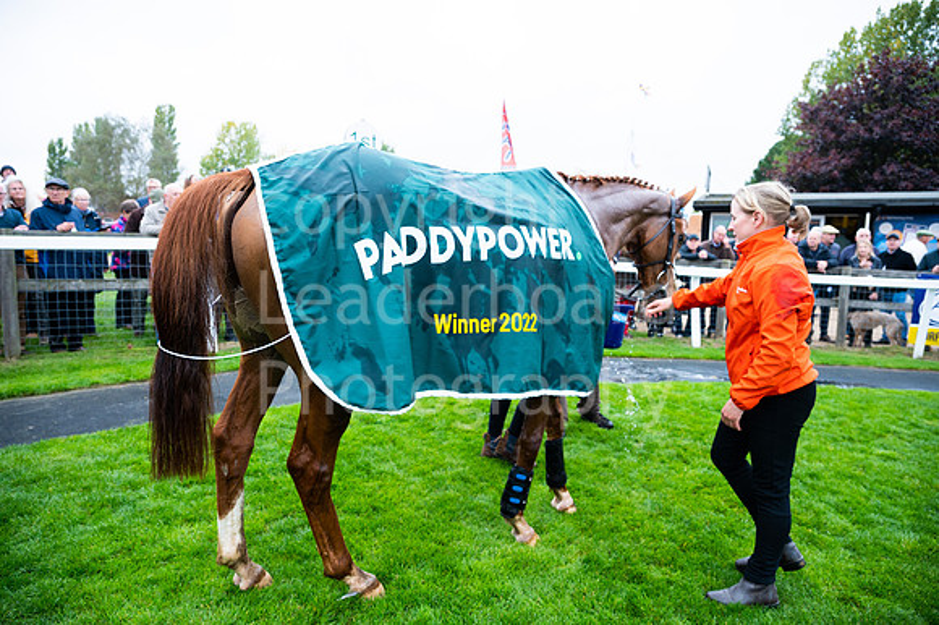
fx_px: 626
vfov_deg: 53.1
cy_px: 312
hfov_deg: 73.8
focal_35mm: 24
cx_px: 470
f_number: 4
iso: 500
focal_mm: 24
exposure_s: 1/800
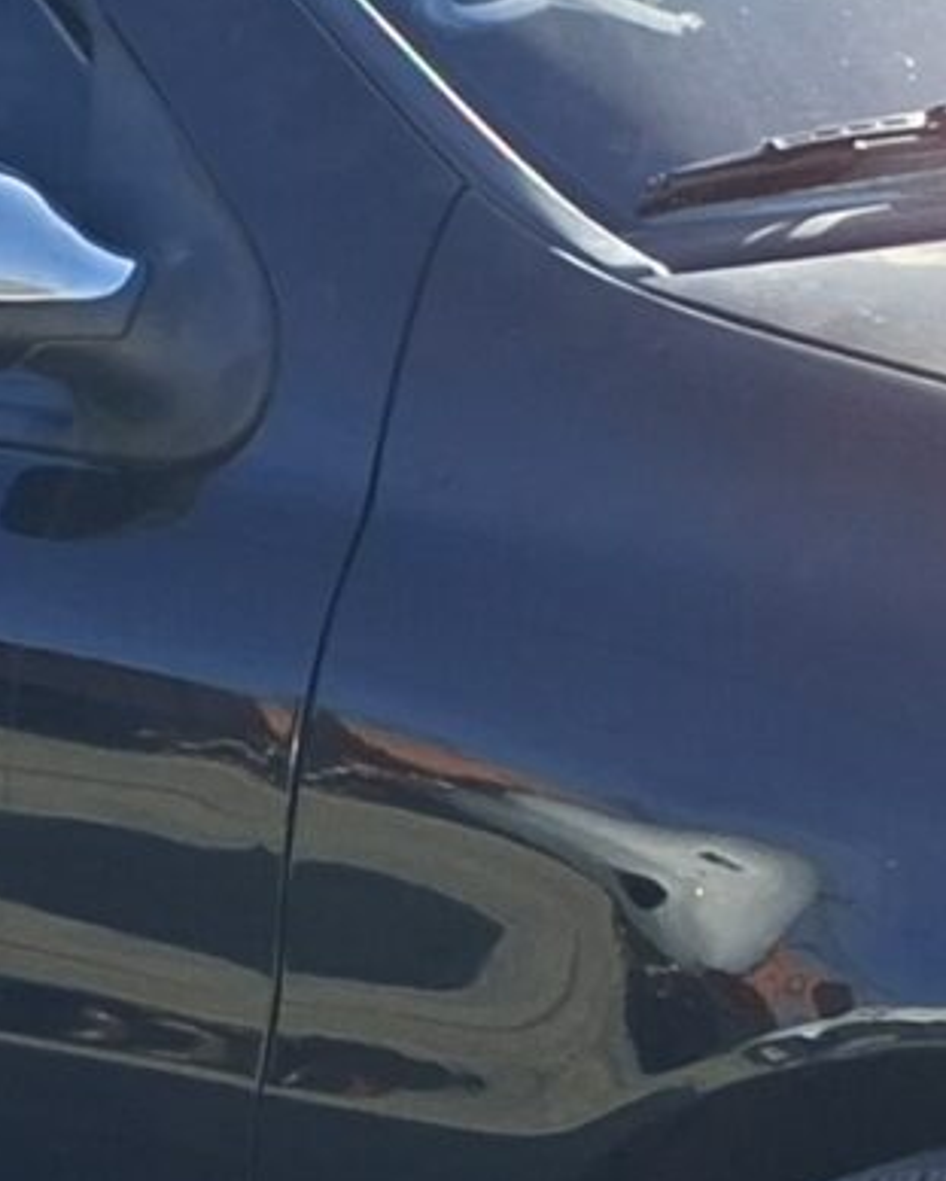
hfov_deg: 9.0
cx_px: -1582
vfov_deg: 11.6
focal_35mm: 148
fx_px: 5174
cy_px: 2414
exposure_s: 1/1427
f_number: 1.8
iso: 50
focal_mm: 5.54
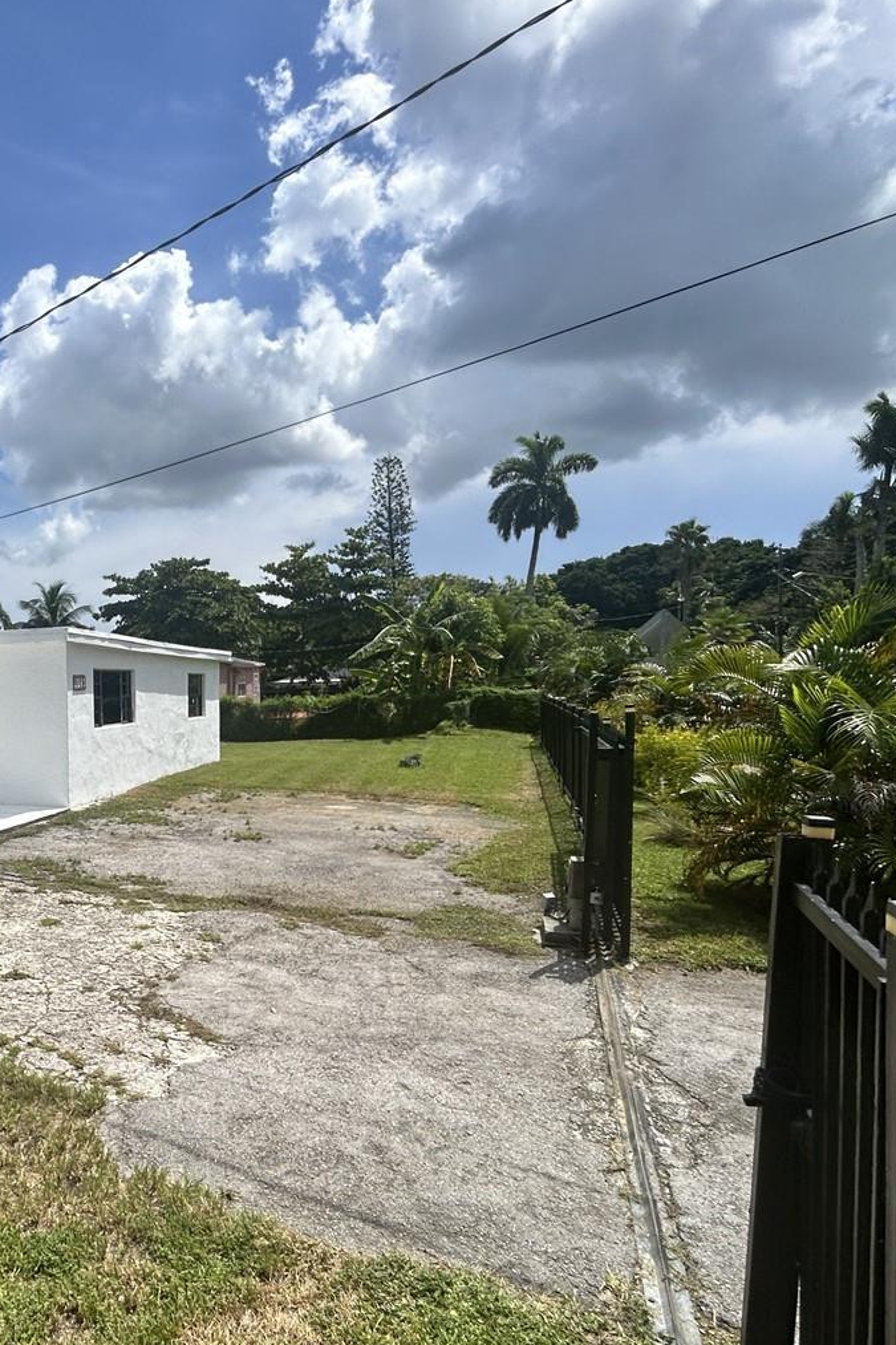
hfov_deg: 48.7
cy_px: 749
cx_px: 74
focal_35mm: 23
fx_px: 859
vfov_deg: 75.8
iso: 32
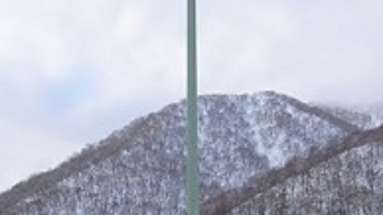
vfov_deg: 12.5
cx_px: 174
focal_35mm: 90
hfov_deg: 23.7
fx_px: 914
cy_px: 363
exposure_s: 1/200
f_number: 3.5
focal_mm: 4.1
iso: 80
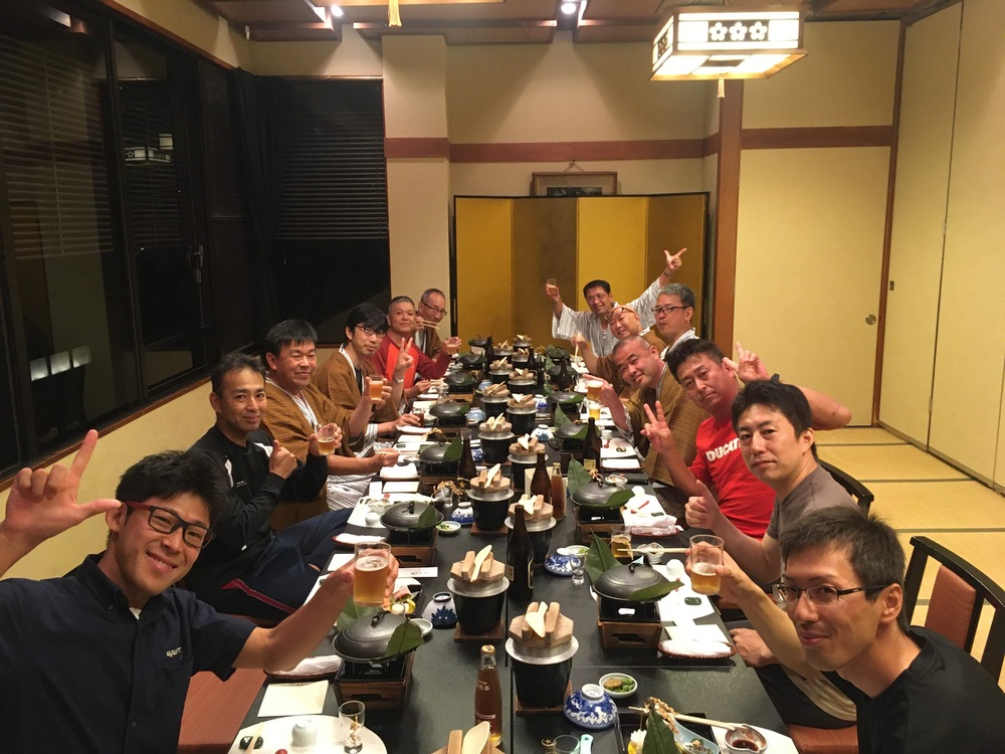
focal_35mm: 29
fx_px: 842
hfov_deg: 61.7
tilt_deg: -10.5
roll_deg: +0.3
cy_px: 377
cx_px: 502
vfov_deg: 48.2
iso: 200
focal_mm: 4.15
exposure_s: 1/30
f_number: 2.2
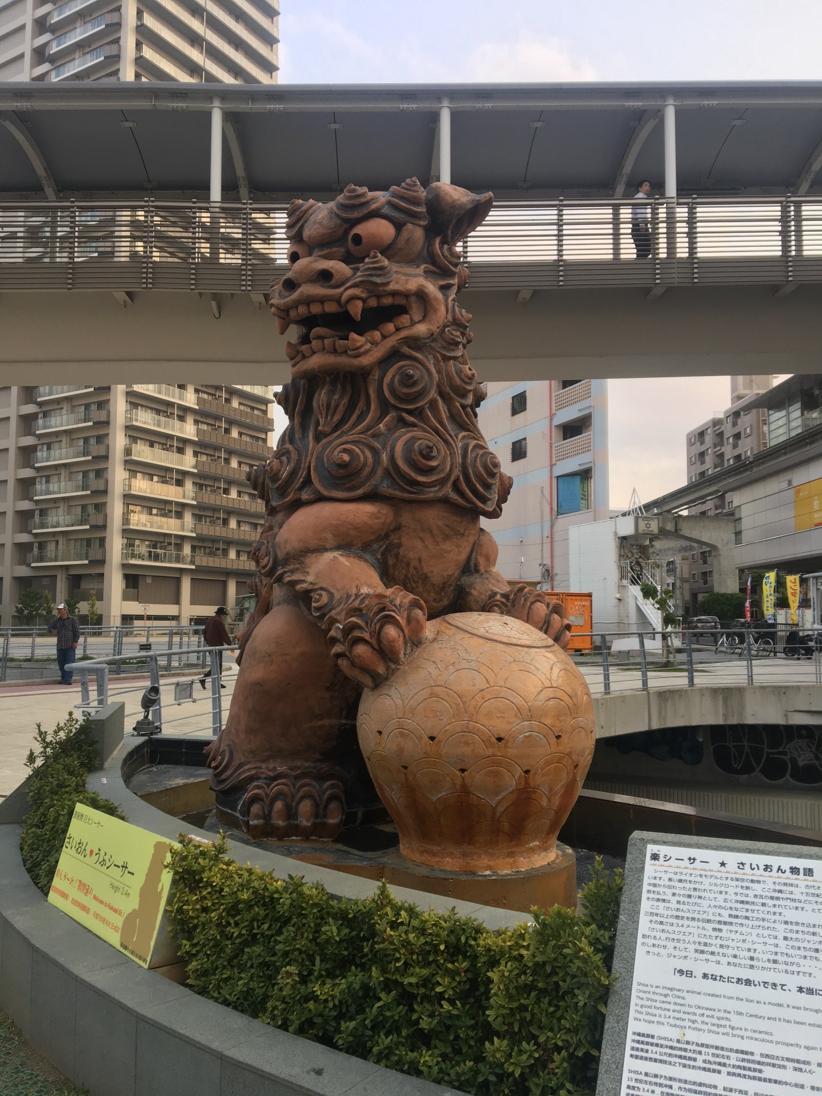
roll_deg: -0.7
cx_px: 411
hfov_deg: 48.2
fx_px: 918
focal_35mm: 29
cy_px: 548
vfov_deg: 61.7
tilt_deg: +6.1
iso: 32
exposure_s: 1/120
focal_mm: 4.15
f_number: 2.2
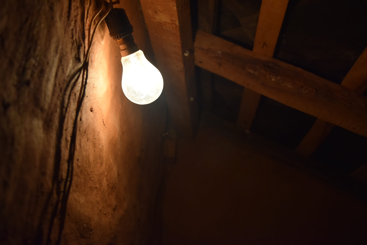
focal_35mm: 38
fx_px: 382
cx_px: 184
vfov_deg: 35.5
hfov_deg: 51.3
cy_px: 122
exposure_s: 1/60
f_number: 4
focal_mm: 25
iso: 640
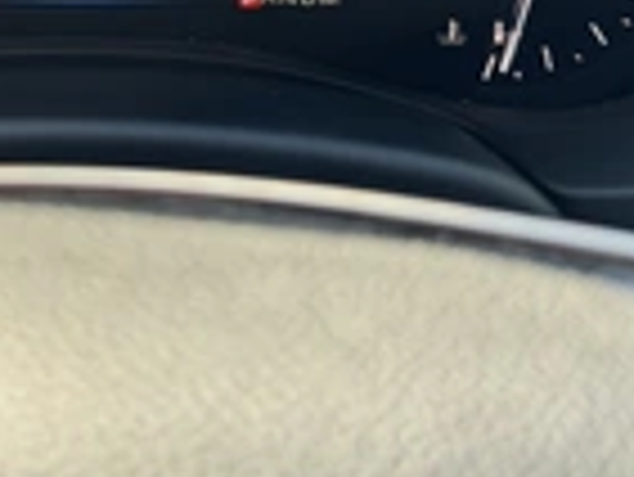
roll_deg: -0.7
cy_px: -126
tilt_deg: -19.6
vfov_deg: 20.0
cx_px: 99
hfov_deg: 27.8
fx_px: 1246
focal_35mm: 68
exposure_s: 1/164
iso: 80
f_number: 1.78
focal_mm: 6.76
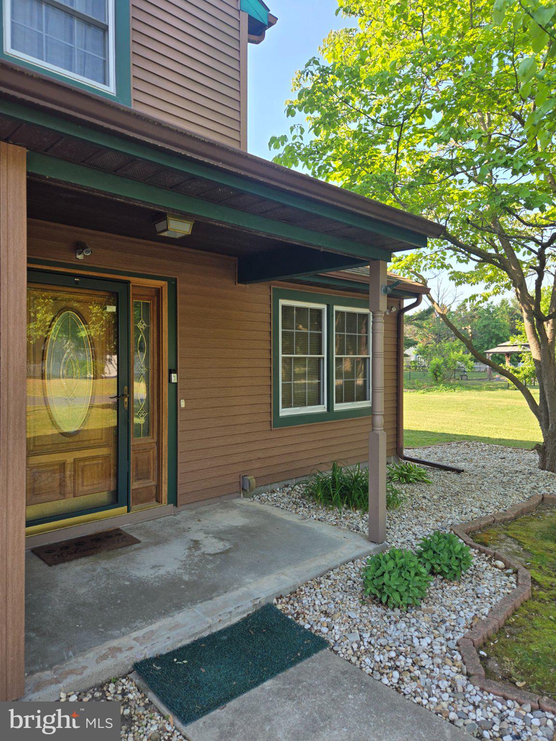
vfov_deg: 73.9
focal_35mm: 23
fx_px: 493
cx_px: 278
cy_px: 370
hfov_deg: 58.9
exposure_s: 1/463
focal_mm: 5.4
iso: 25
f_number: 1.8
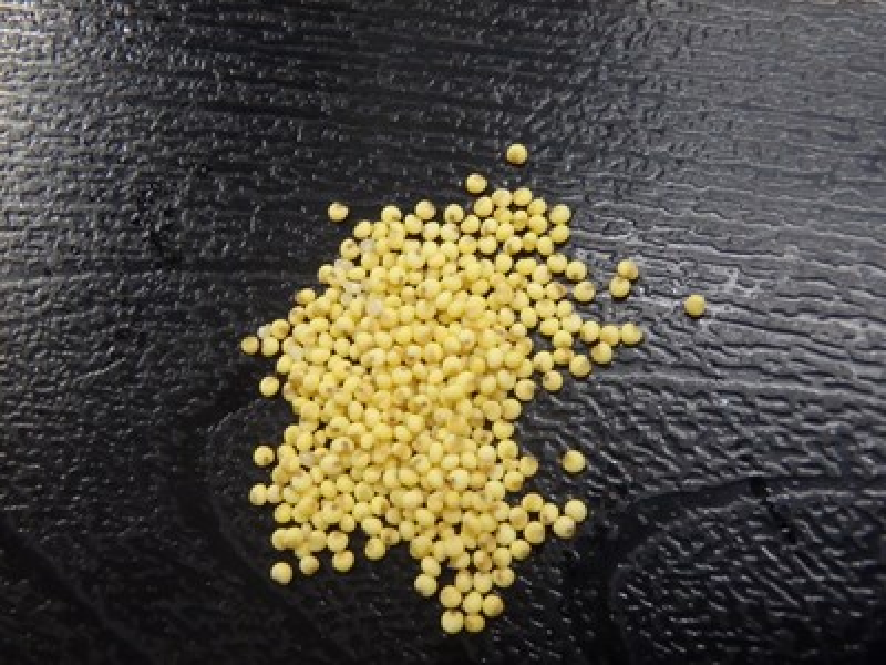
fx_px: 947
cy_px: 332
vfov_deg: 38.7
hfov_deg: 50.1
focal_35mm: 37
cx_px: 443
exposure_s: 1/50
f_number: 4.7
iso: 800
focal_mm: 6.6
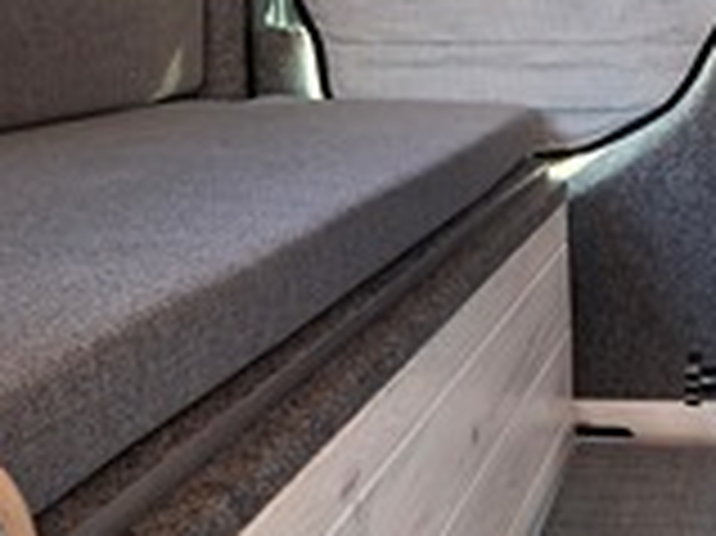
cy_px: 347
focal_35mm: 63
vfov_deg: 23.2
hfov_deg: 28.9
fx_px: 1302
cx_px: 707
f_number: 1.8
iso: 200
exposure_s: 1/60
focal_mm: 4.69
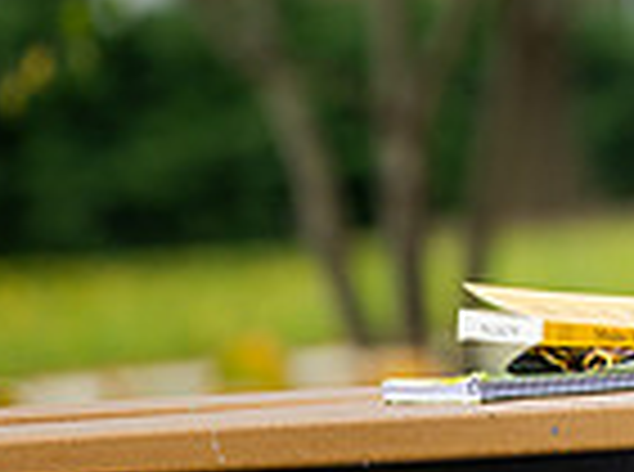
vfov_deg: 1.9
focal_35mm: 774
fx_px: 14140
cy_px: 137
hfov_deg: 2.6
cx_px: 1025
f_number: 3.2
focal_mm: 195
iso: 160
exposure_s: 1/320
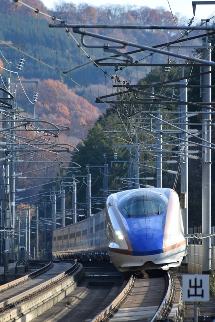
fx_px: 4022
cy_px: 161
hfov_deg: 3.1
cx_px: 108
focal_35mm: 450
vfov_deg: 4.6
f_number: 5.6
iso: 400
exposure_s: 1/500
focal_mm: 300
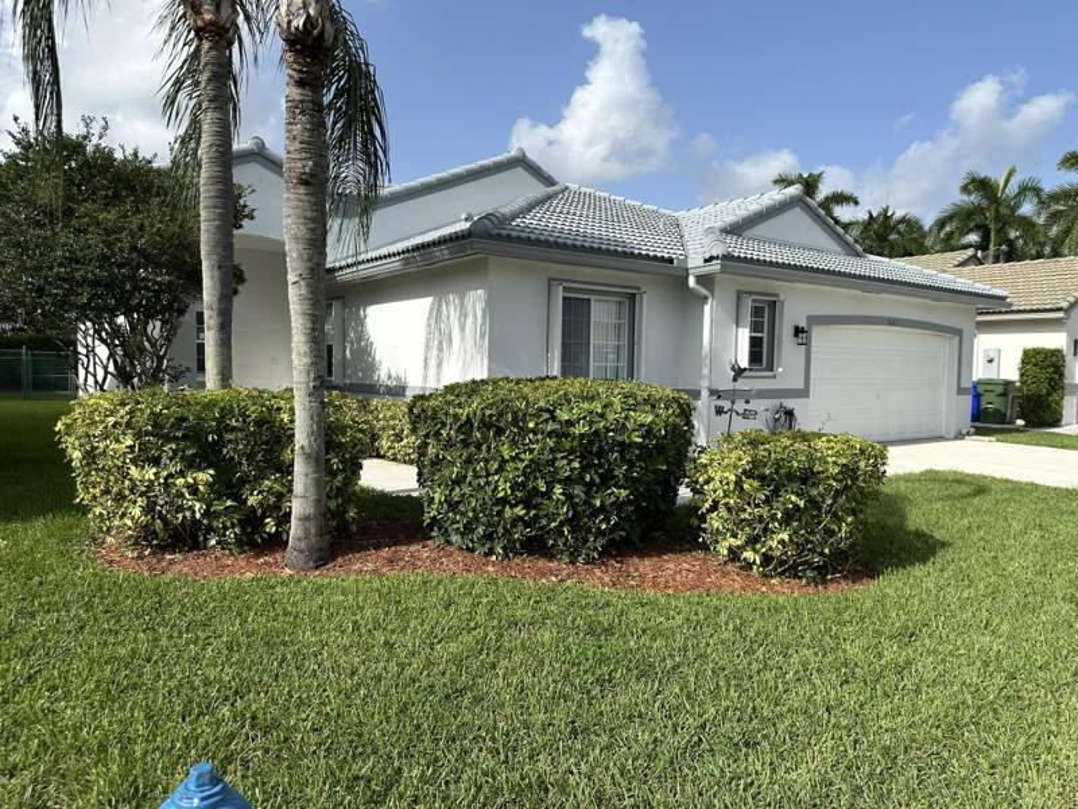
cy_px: 404
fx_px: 747
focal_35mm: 24
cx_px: 539
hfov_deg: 71.6
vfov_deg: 56.8
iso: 80
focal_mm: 6.86
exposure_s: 1/4762
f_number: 1.78
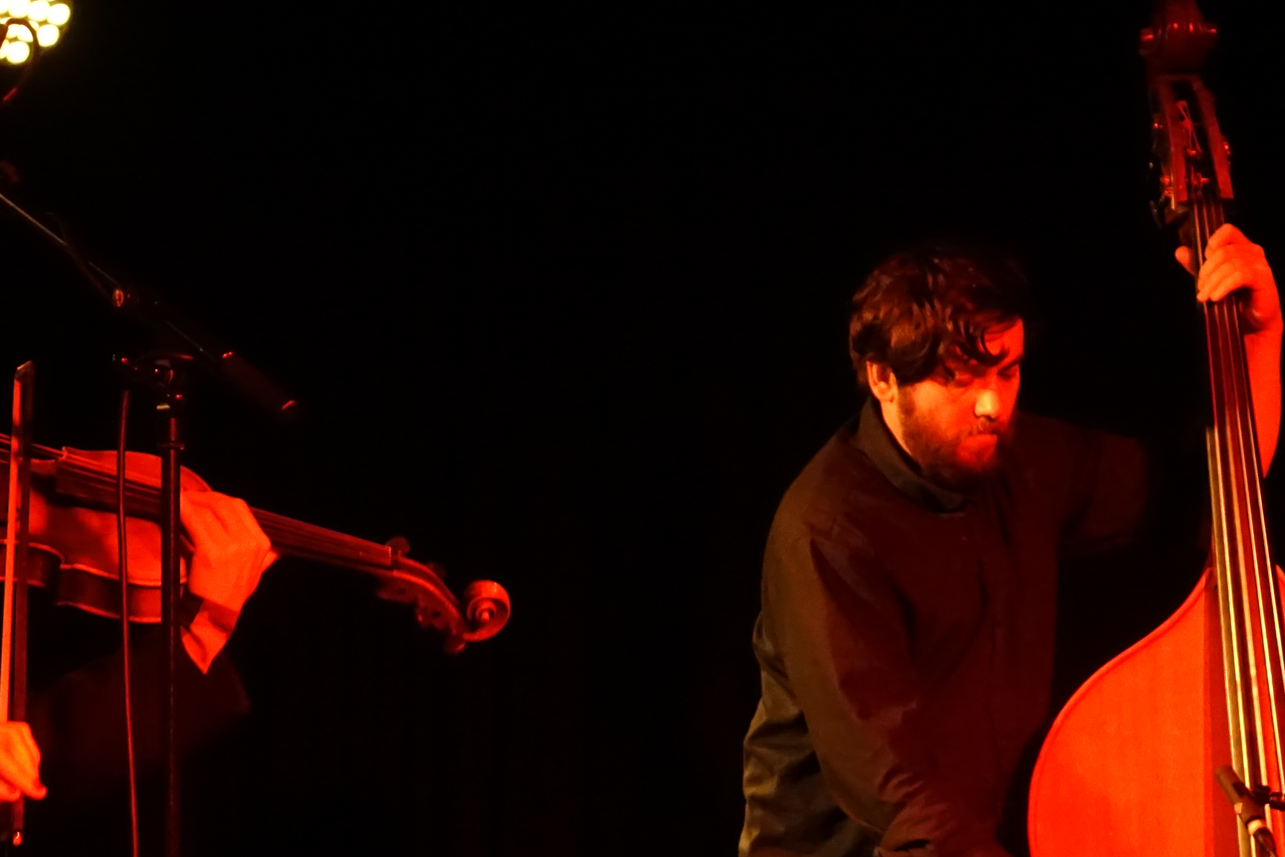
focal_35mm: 103
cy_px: 861
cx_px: 435
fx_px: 3676
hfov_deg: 19.8
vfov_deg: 13.1
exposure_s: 1/50
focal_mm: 17.48
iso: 2000
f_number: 3.2
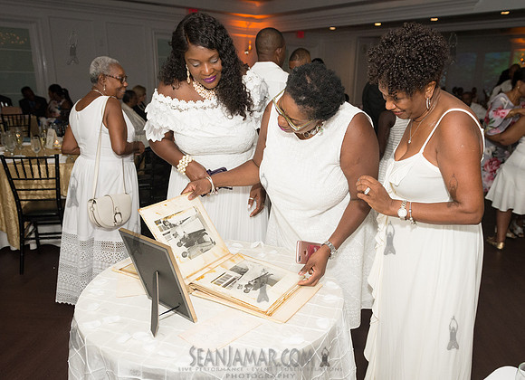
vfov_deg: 47.6
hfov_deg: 62.7
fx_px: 430
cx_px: 279
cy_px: 210
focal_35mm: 29
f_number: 4
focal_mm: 24
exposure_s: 1/640
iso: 2500
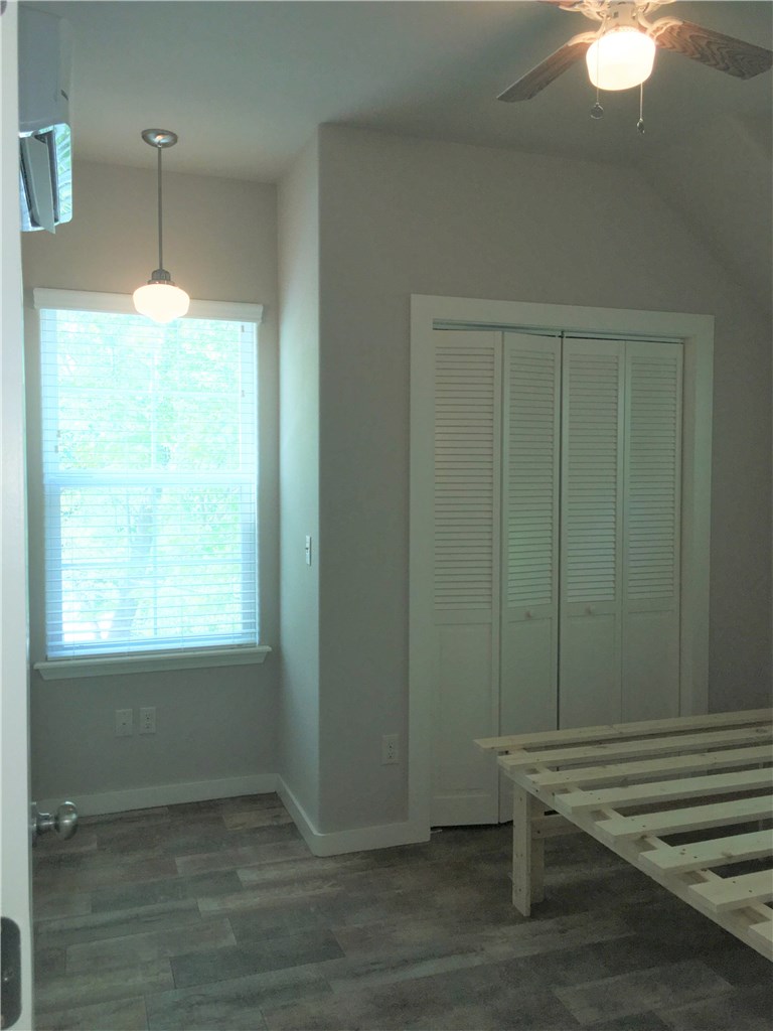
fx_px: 863
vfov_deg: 61.7
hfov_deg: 48.2
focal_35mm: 29
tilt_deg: -2.4
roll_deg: -0.5
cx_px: 386
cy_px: 516
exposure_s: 1/116
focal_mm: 4.15
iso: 25
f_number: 2.2
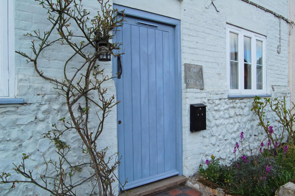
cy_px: 98
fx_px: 221
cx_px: 148
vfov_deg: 47.8
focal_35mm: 27
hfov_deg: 67.4
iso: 200
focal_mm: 18
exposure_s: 1/200
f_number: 7.1
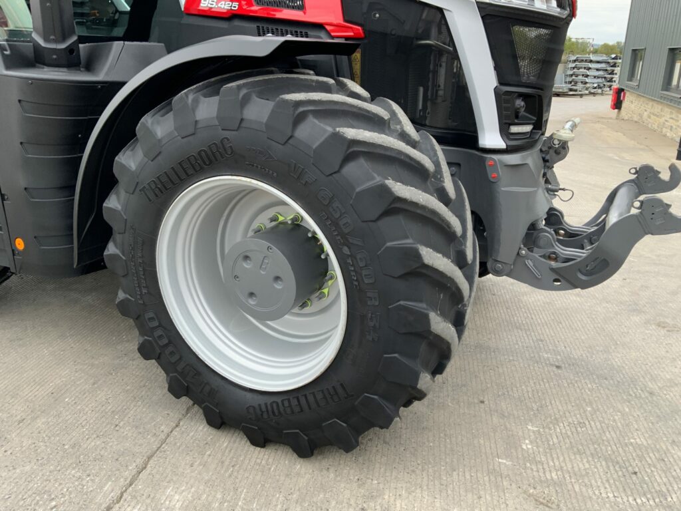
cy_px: 256
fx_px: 571
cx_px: 340
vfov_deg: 48.2
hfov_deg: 61.7
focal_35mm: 29
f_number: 1.8
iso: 32
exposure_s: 1/122
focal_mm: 3
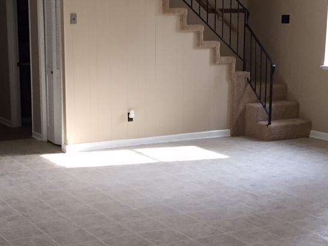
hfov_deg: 28.1
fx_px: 654
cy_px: 166
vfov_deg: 21.2
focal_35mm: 69
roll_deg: -0.1
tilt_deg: -15.1
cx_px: 124
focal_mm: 4.15
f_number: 2.2
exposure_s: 1/30
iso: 50
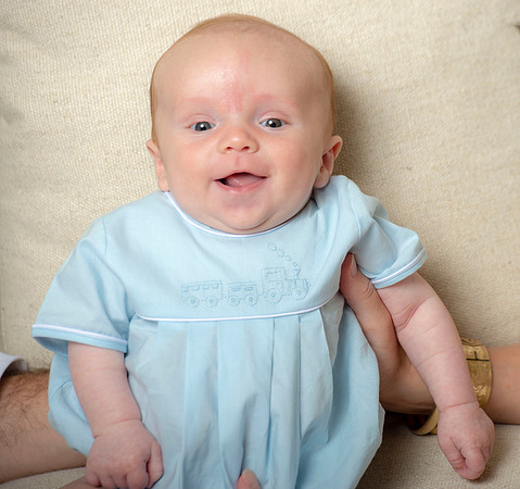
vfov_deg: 6.9
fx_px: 4073
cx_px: 351
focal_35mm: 247
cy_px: 244
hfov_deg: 7.3
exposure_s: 1/200
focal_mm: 200
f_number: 5.6
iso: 250
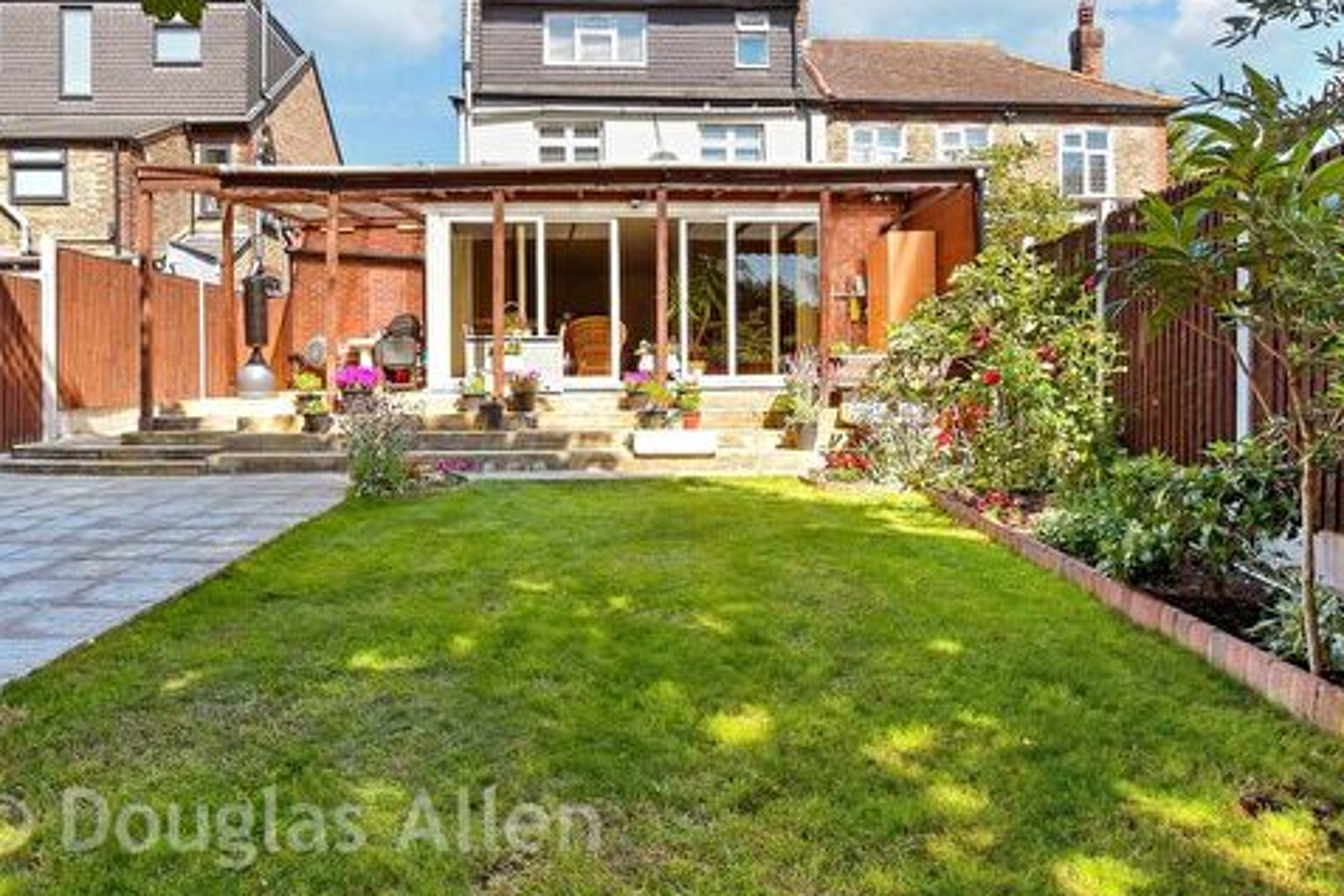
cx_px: 611
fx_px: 821
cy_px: 371
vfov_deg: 56.9
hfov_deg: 78.4
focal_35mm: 22
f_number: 8
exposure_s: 1/125
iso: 100
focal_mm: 10
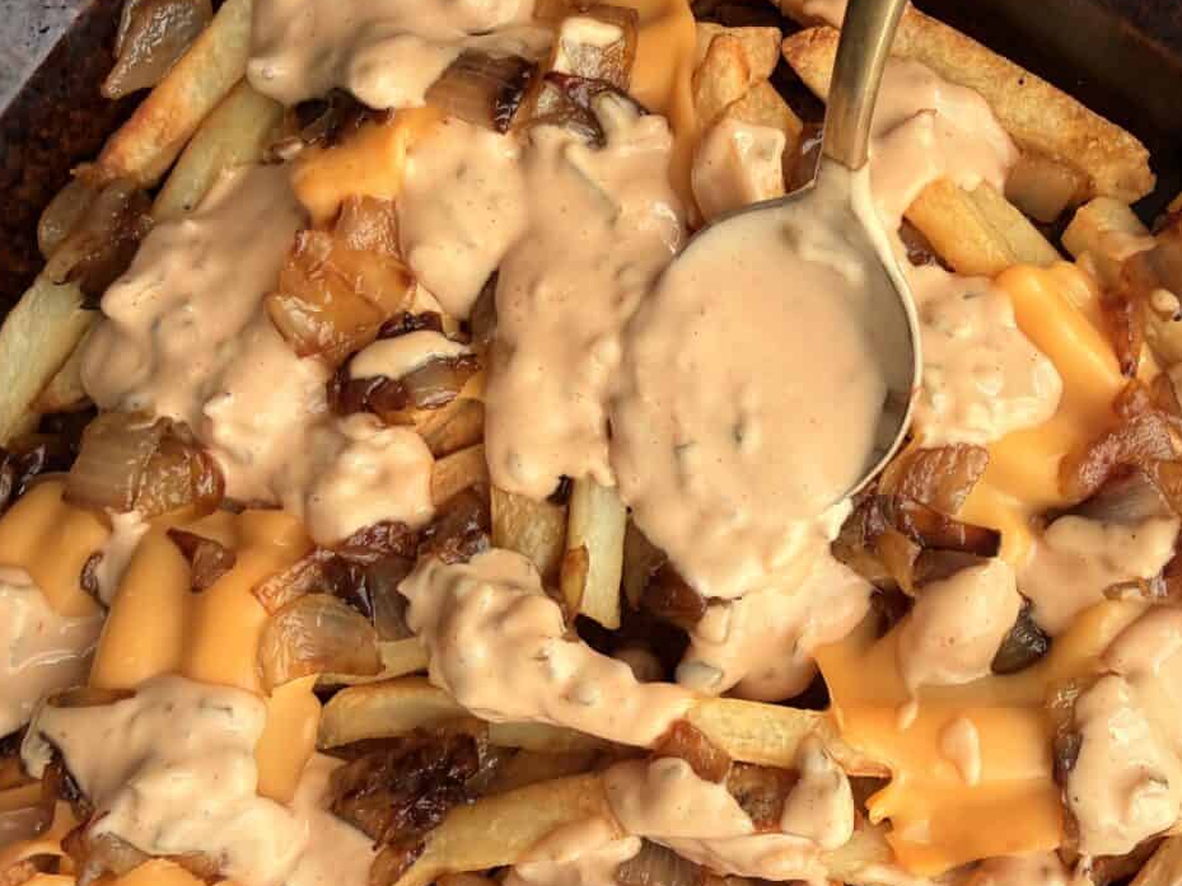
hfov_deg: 57.5
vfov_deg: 45.5
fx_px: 1059
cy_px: 436
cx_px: 752
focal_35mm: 31
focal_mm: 2.22
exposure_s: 1/217
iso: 40
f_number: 2.2
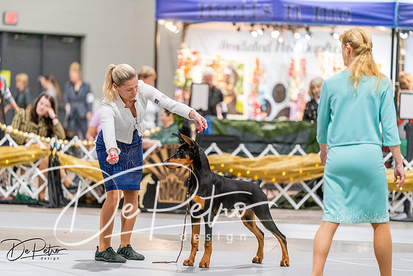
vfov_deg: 6.9
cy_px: 138
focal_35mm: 200
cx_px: 206
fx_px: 2295
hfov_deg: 10.3
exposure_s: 1/250
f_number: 2.8
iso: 6400
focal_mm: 200
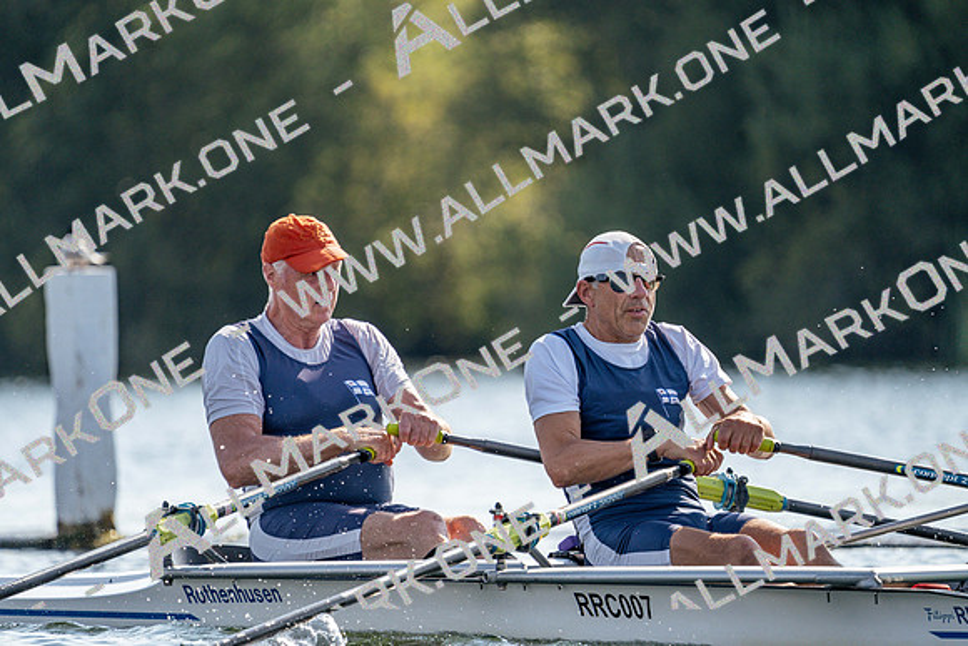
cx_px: 484
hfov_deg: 3.9
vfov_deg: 2.6
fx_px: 14092
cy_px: 323
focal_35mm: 524
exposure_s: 1/1600
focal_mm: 524
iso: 400
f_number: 6.3
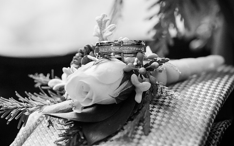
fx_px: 823
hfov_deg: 16.2
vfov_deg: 10.2
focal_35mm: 129
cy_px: 59
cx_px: 93
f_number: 7.1
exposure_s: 1/250
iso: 12800
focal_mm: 105
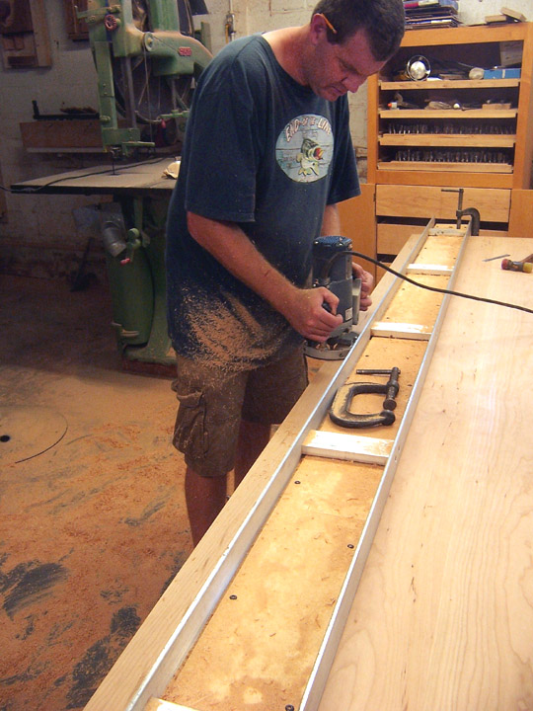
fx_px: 677
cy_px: 356
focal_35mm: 33
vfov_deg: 55.4
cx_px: 266
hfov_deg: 42.9
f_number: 3.4
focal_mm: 5.5
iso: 140
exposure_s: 1/15
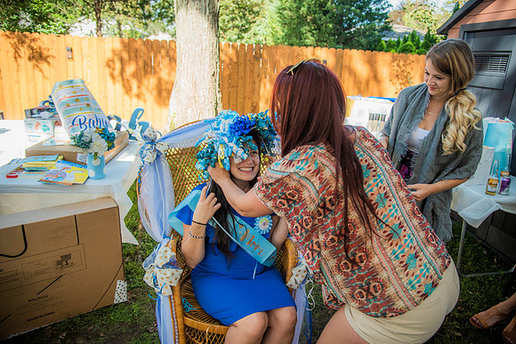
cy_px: 172
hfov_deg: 73.7
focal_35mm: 24
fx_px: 344
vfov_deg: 53.2
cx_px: 258
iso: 125
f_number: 4
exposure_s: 1/125
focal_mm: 24
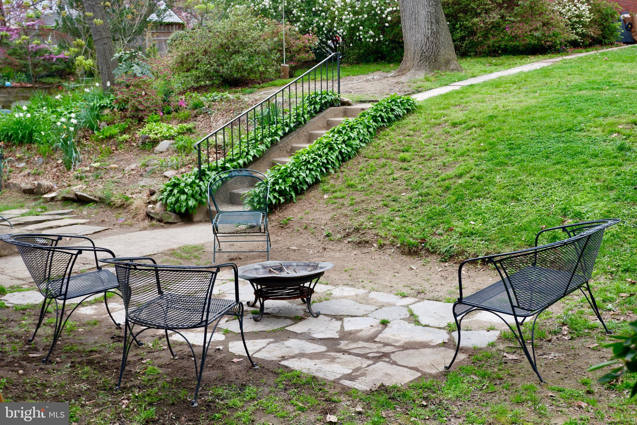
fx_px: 743
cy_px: 212
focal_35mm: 42
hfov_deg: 46.4
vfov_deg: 31.9
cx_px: 318
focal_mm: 28
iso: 200
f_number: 5.6
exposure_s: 1/140
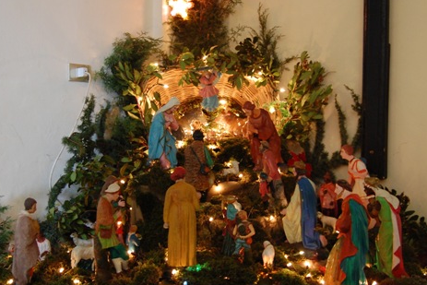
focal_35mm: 48
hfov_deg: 41.3
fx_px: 566
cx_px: 200
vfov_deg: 28.3
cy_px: 151
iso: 800
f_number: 5.6
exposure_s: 1/6
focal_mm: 23
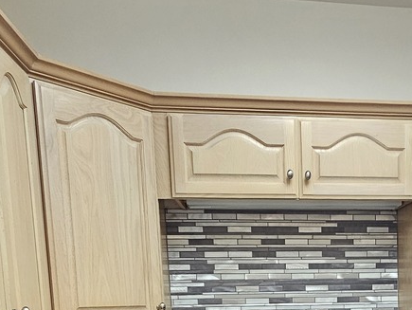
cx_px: 330
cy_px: 374
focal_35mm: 43
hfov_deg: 41.9
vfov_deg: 29.0
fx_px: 512
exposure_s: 1/60
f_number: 2.2
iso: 200
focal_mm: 2.2
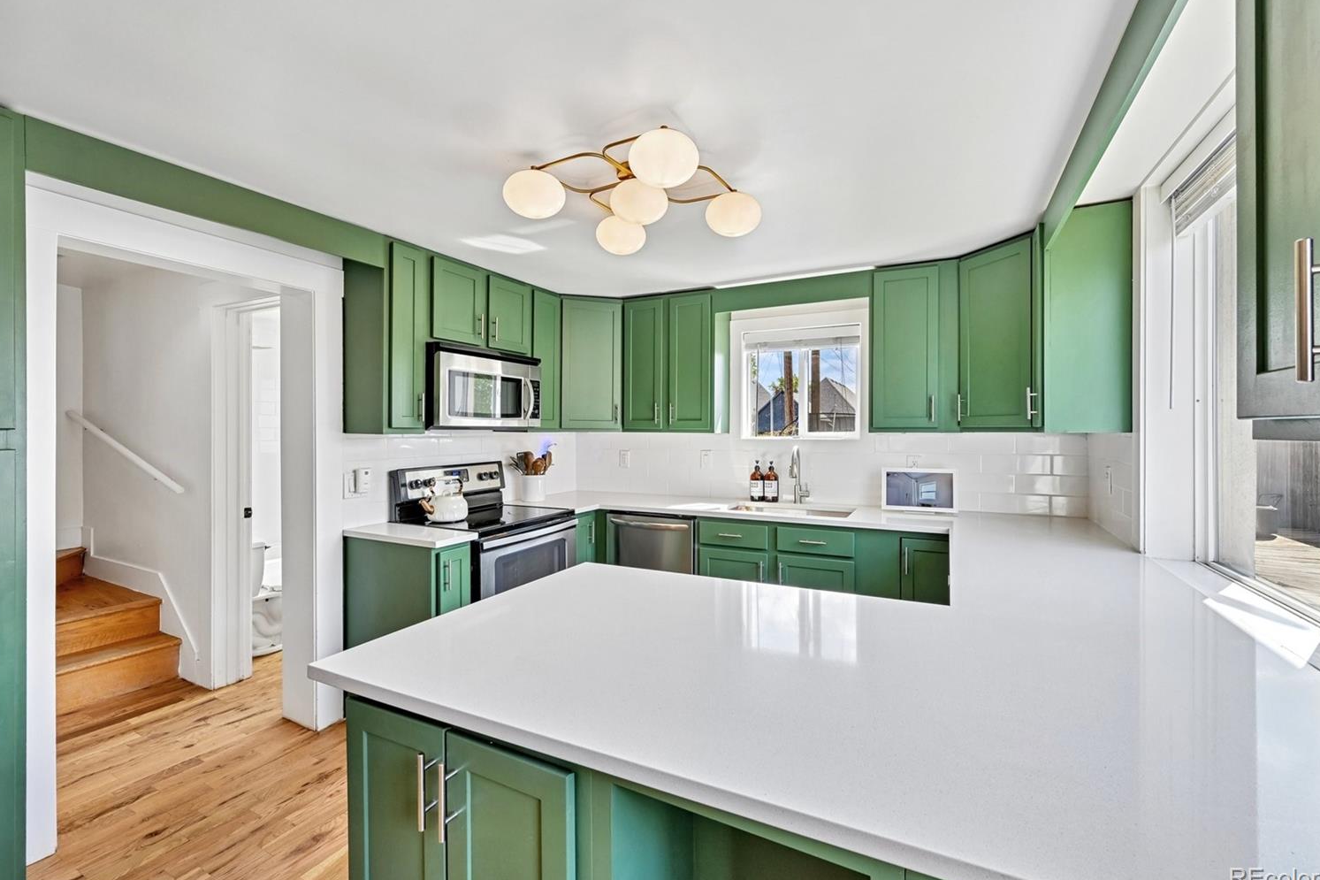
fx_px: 550
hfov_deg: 100.4
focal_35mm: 15
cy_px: 425
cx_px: 665
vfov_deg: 77.3
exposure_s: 1/15
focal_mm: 14
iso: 110
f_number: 11
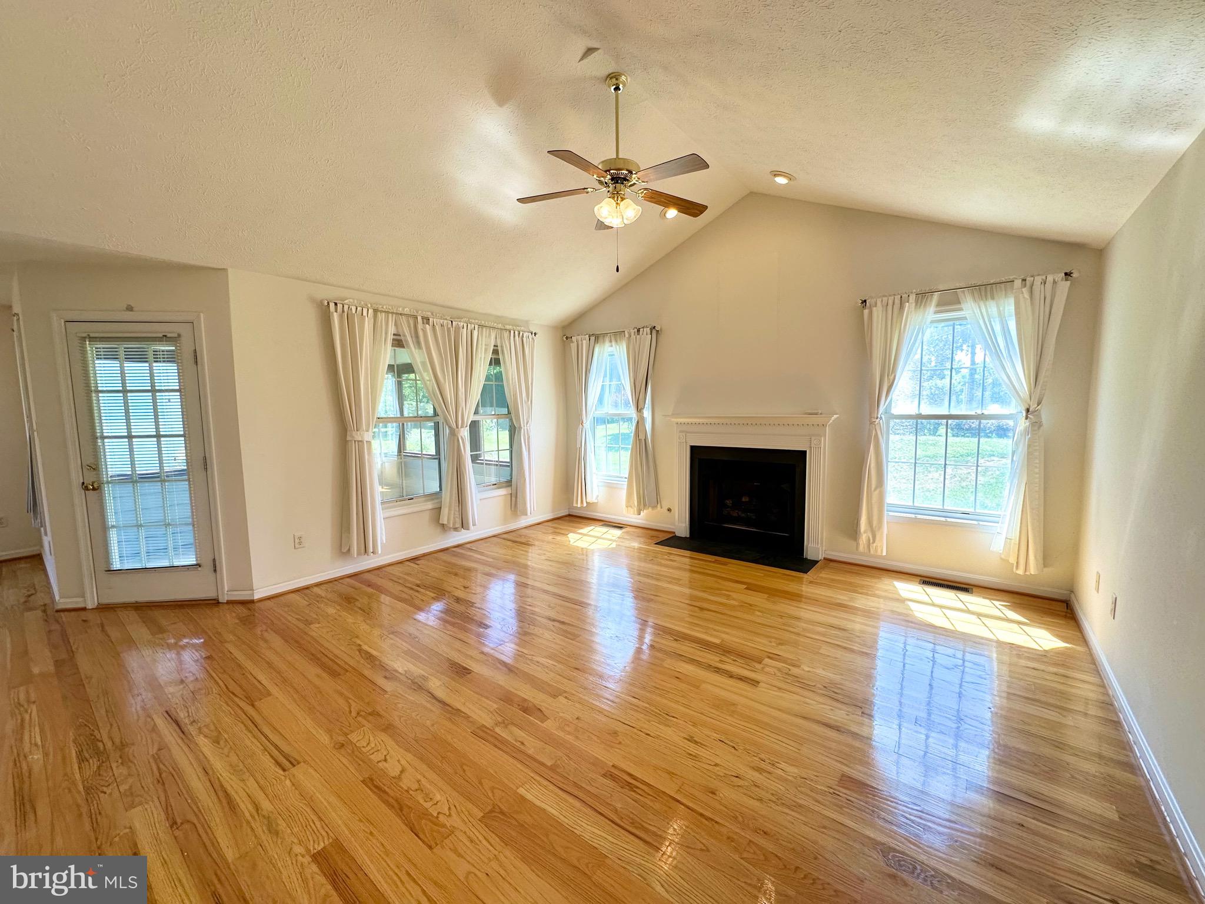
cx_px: 602
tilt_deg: -4.4
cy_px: 452
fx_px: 487
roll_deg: +0.1
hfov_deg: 102.1
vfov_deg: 85.7
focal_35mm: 14
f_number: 2.2
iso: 64
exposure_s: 1/120
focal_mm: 2.22
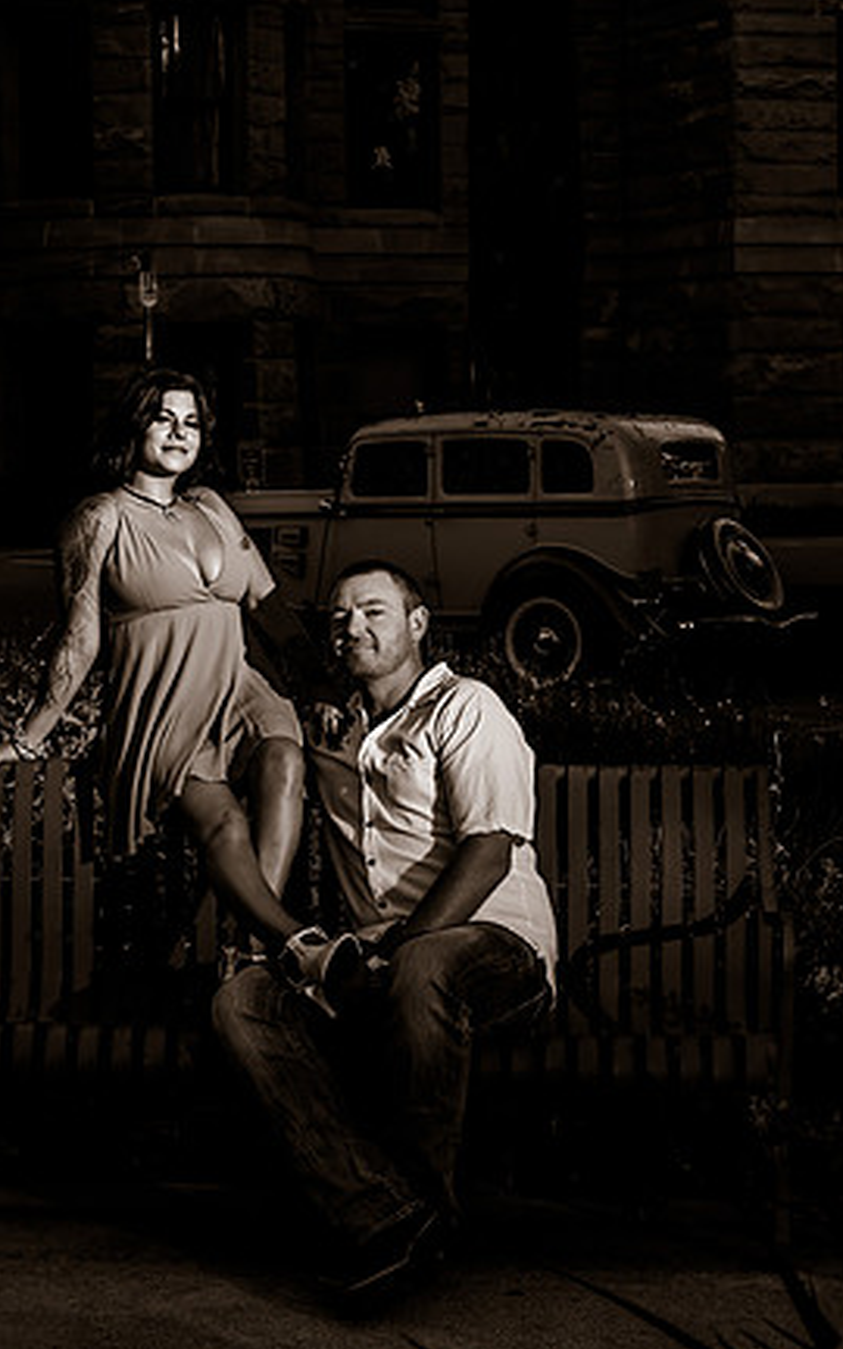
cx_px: 158
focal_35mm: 93
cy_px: 674
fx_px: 3419
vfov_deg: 22.3
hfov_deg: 14.0
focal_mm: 56
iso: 200
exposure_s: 1/125
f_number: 7.1
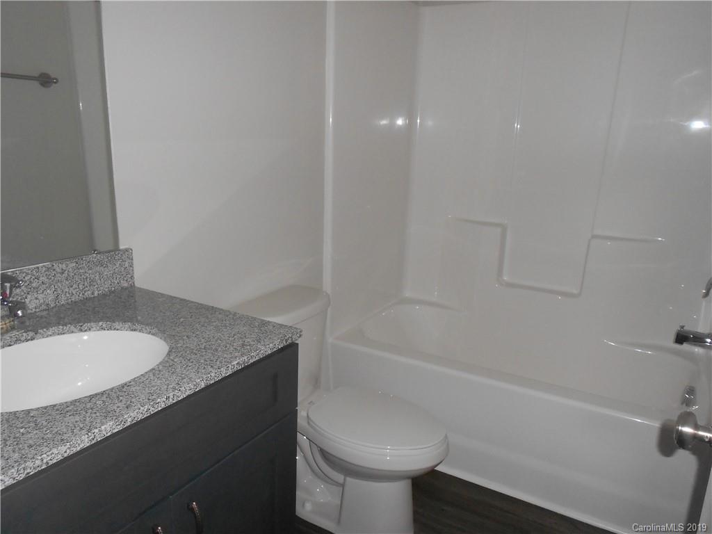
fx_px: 535
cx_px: 356
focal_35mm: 26
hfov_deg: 67.3
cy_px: 267
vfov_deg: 53.1
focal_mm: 4.6
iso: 200
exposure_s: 1/25
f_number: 3.2
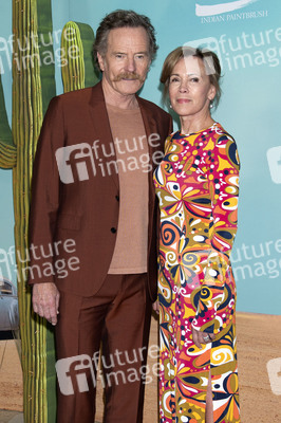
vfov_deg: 48.5
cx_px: 140
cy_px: 212
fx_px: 469
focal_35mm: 40
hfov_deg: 33.3
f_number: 5.6
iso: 400
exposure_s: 1/200
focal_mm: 40
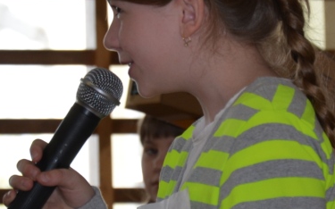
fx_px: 3991
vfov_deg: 3.0
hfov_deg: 4.8
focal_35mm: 437
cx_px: 178
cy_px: 108
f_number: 5.6
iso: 400
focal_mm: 105
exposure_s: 1/200
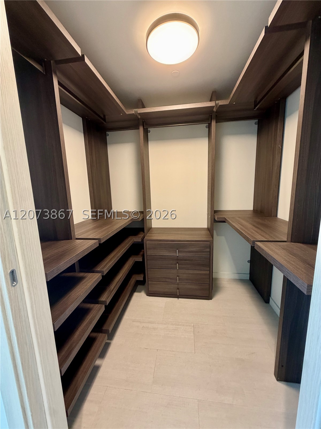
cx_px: 160
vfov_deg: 102.1
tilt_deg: -9.1
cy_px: 214
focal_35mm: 14
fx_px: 173
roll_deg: +1.6
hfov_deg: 85.7
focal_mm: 2.22
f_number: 2.2
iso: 250
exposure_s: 1/60
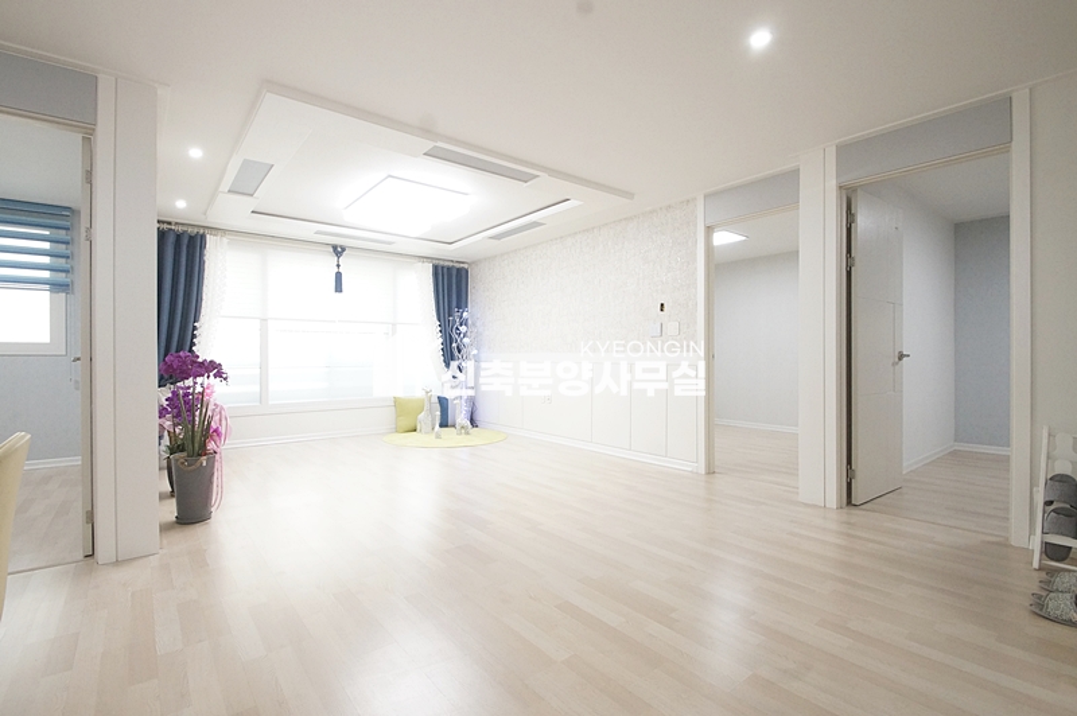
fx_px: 448
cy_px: 358
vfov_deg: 77.2
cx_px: 538
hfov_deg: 100.4
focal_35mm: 15
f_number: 9
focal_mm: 10
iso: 1600
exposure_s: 1/40
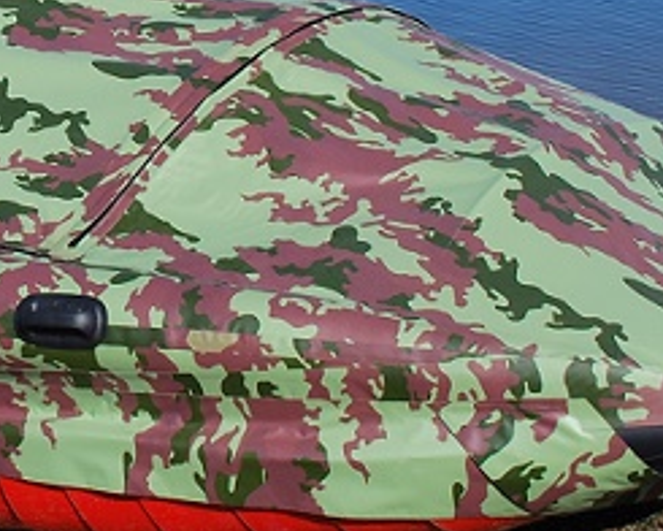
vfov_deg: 11.9
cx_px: -152
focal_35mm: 128
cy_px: -15
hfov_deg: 14.5
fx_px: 2512
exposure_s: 1/250
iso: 100
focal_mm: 24
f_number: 8
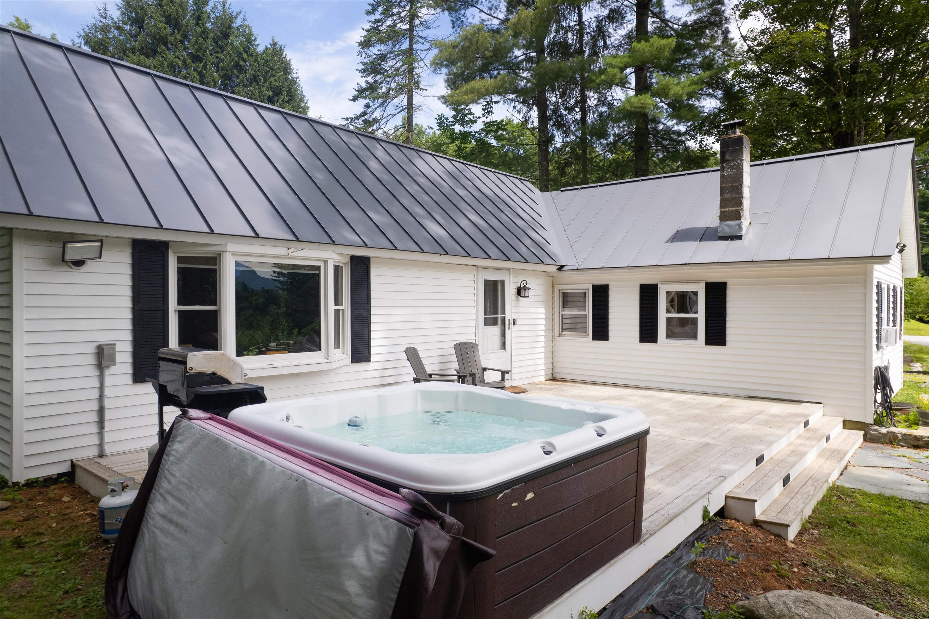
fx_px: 568
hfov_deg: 78.6
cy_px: 310
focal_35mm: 22
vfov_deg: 57.2
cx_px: 464
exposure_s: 1/120
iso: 100
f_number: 2.8
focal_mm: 8.38
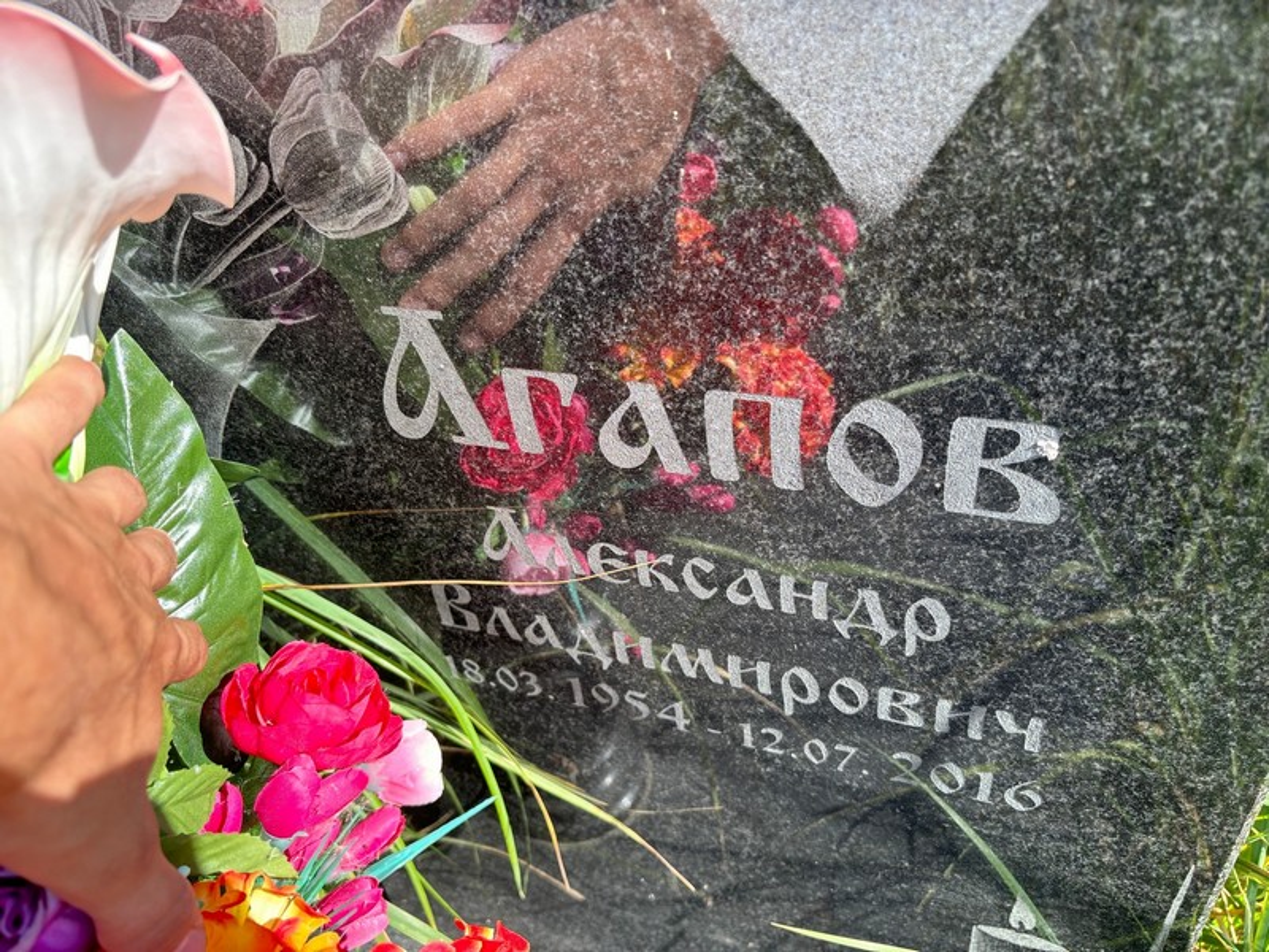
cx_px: 634
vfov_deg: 53.1
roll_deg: +8.8
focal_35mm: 26
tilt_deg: -37.4
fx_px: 953
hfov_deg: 67.3
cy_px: 476
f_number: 1.6
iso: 50
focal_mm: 5.96
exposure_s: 1/442
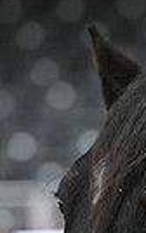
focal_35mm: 840
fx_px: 5336
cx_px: 365
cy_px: 256
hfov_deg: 1.6
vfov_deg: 2.5
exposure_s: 1/500
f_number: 4.5
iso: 6400
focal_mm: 190
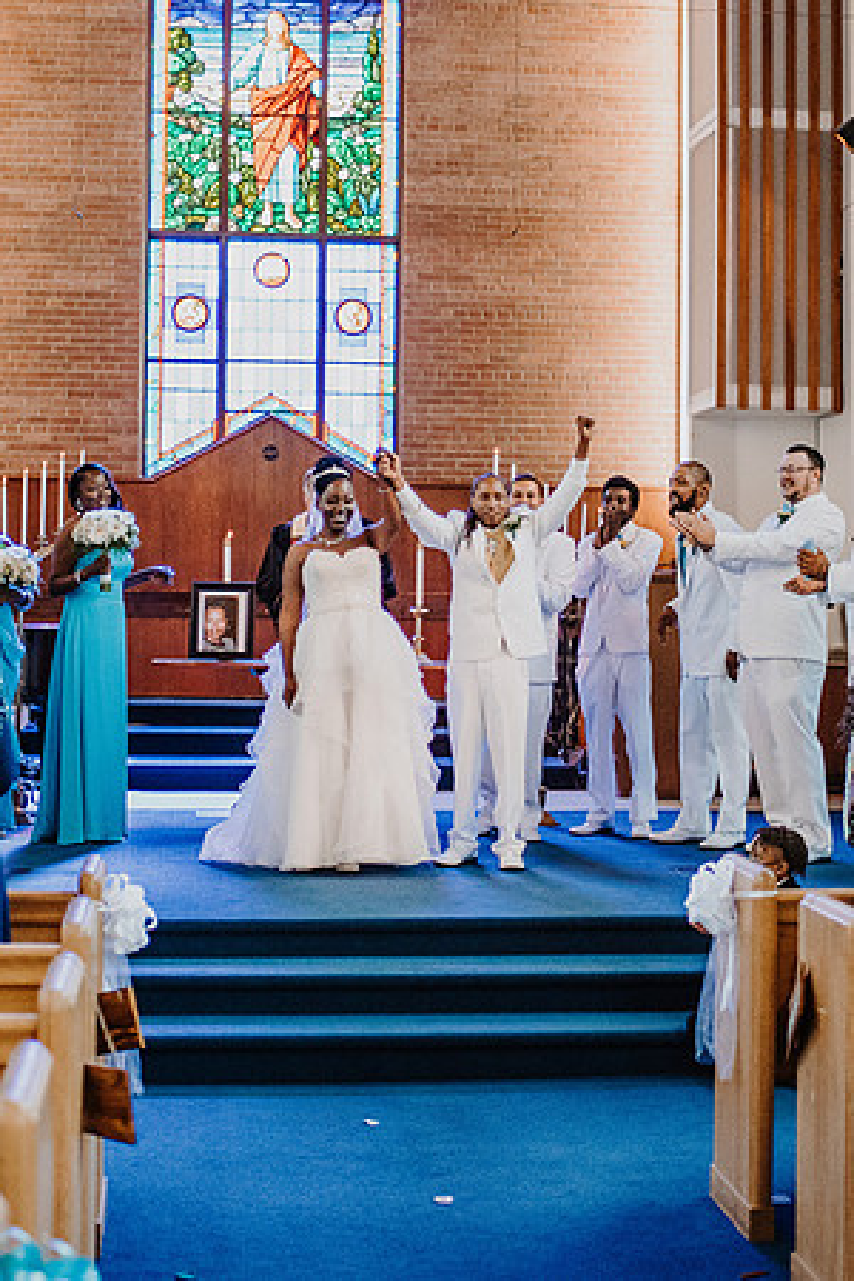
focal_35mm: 64
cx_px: 453
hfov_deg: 21.4
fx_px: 2262
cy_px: 557
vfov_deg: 31.6
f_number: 1.8
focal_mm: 35
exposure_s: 1/1250
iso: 2200
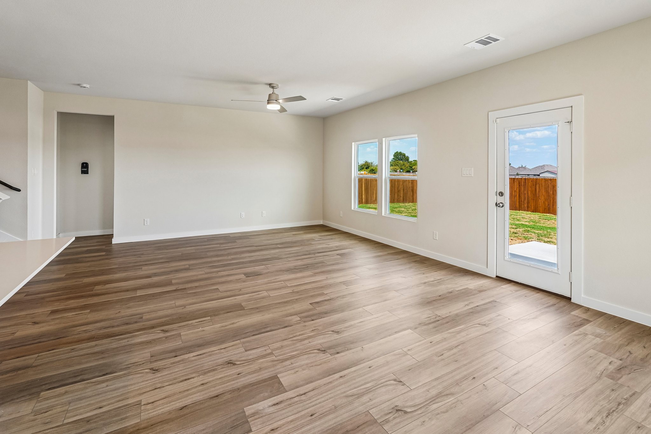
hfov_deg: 96.7
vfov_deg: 73.7
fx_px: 289
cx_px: 326
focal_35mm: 16
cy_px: 217
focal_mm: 16
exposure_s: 1/30
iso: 200
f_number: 8
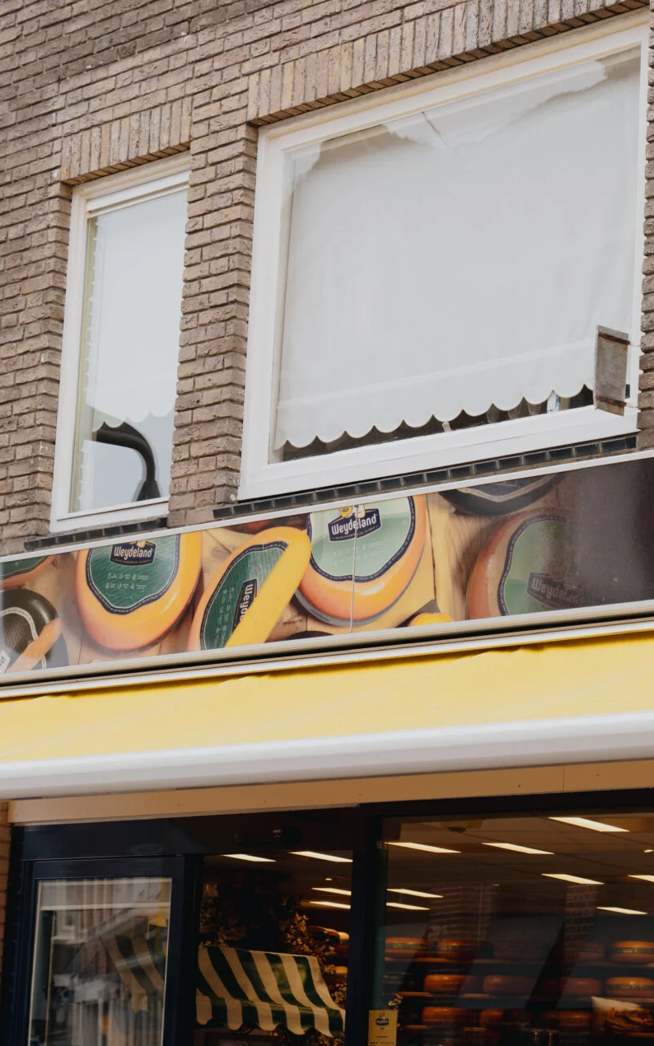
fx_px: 2680
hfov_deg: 13.9
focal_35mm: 94
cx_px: 346
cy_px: 526
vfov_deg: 22.1
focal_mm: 61
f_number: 4.5
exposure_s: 1/800
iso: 800
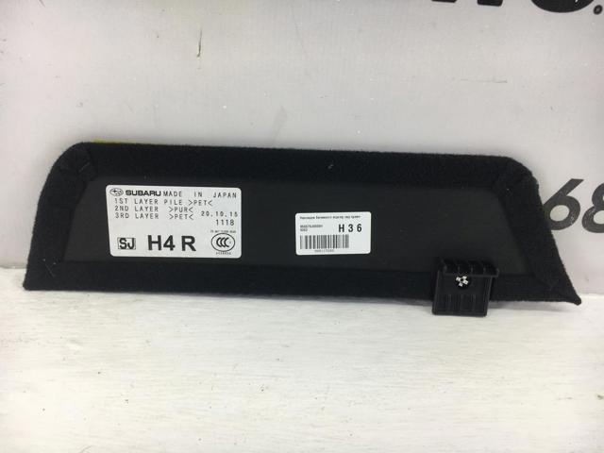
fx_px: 506
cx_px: 302
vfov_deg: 48.2
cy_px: 226
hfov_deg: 61.7
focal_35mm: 29
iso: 25
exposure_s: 1/50
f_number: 2.2
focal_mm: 4.15
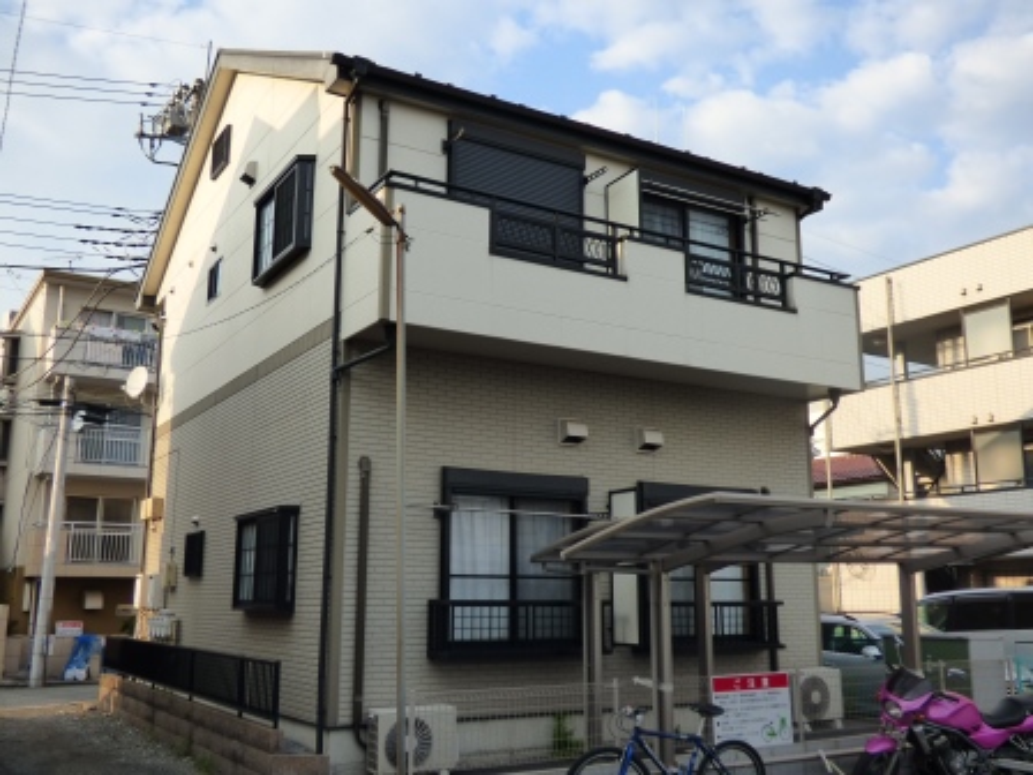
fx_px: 1015
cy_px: 388
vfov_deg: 41.8
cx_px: 516
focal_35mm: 34
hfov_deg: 54.0
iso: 200
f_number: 3.4
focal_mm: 5.97
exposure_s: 1/500
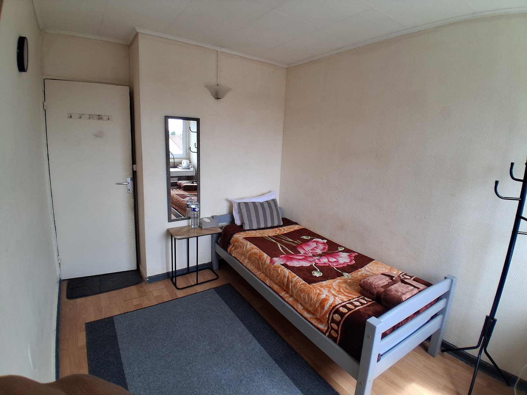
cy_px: 198
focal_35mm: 17
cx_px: 264
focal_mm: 1.4
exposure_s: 1/120
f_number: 2.2
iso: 64
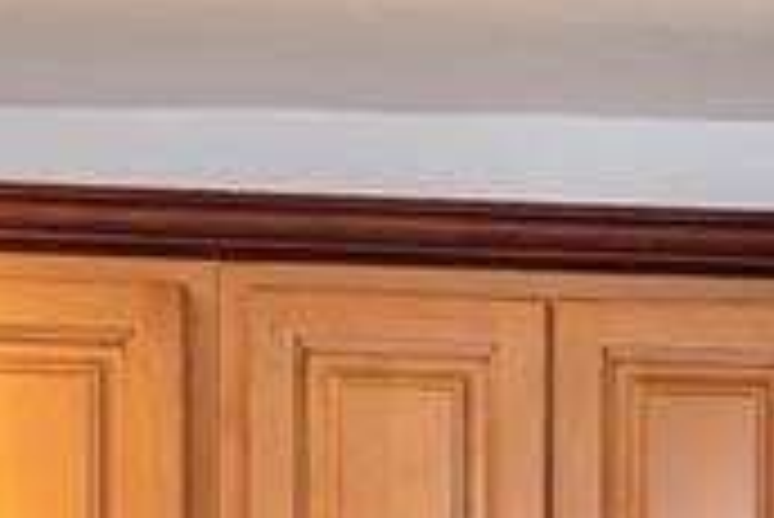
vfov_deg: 9.4
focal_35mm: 131
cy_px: 1236
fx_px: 2819
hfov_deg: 15.5
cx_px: 634
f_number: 8
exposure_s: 1/10
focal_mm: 22
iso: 320
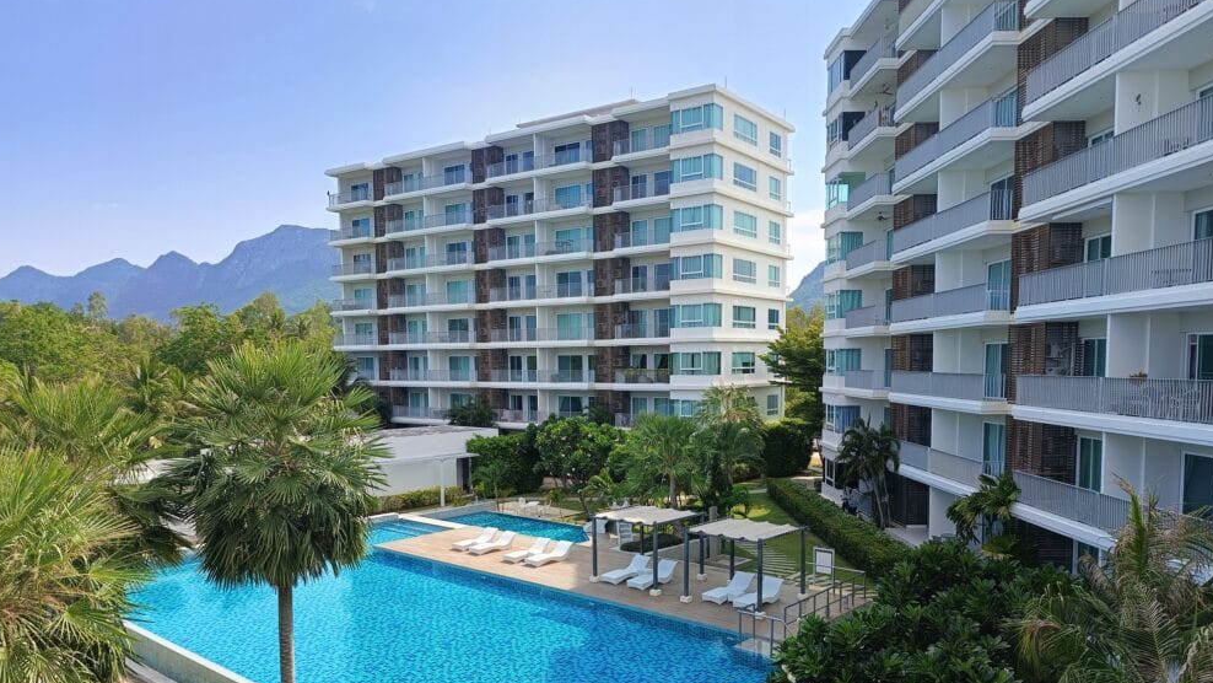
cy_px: 438
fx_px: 836
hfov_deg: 71.9
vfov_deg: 43.9
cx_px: 609
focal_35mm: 26
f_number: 1.69
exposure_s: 1/380
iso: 50
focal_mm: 6.06
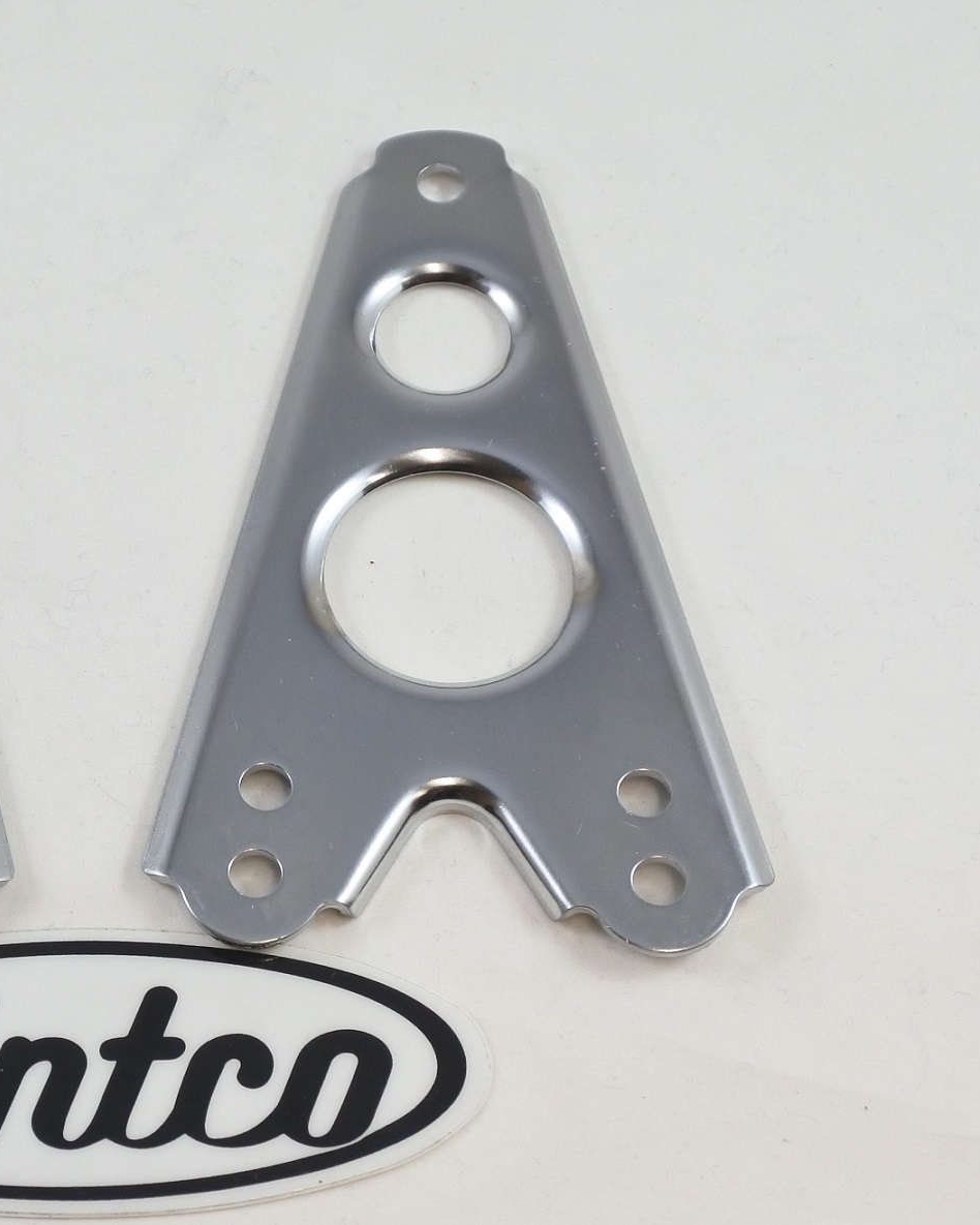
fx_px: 1994
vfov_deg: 34.2
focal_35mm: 55
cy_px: 613
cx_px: 97
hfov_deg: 26.7
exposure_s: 1/160
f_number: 4.2
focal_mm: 14.7
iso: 400
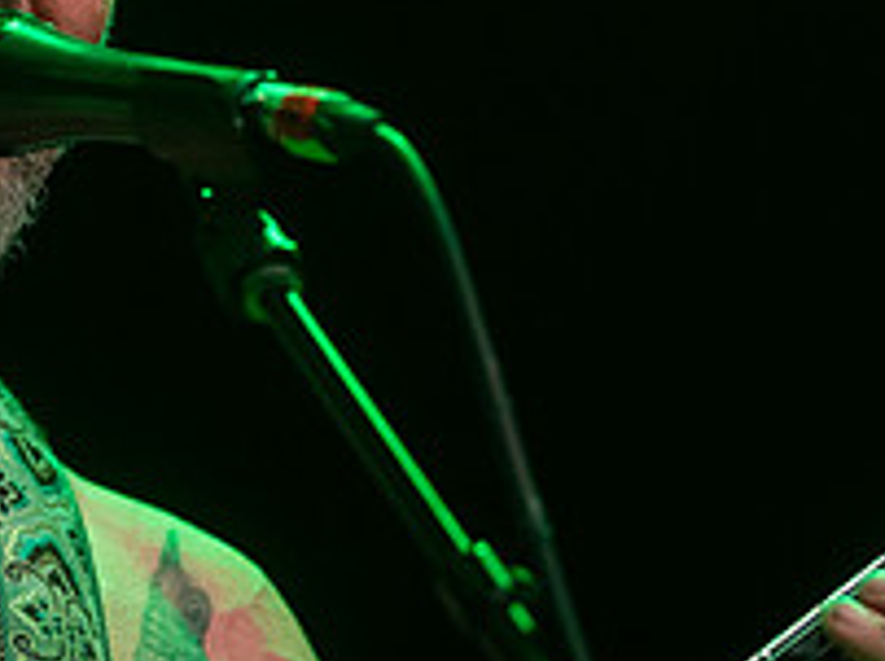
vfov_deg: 4.9
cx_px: 171
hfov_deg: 6.5
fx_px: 7763
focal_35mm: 304
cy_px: 335
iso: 2500
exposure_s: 1/125
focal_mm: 110
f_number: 3.2
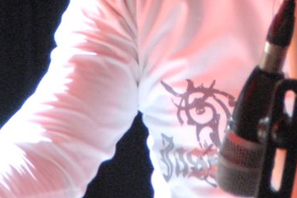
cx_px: 279
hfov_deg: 3.3
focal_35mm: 630
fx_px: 5203
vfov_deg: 2.2
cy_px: -186
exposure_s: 1/20
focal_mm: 95
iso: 1600
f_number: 5.6
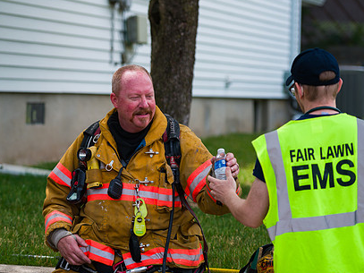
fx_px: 1440
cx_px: 140
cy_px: 149
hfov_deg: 14.4
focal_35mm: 137
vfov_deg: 10.8
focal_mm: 100
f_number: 3.2
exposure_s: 1/1600
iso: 200
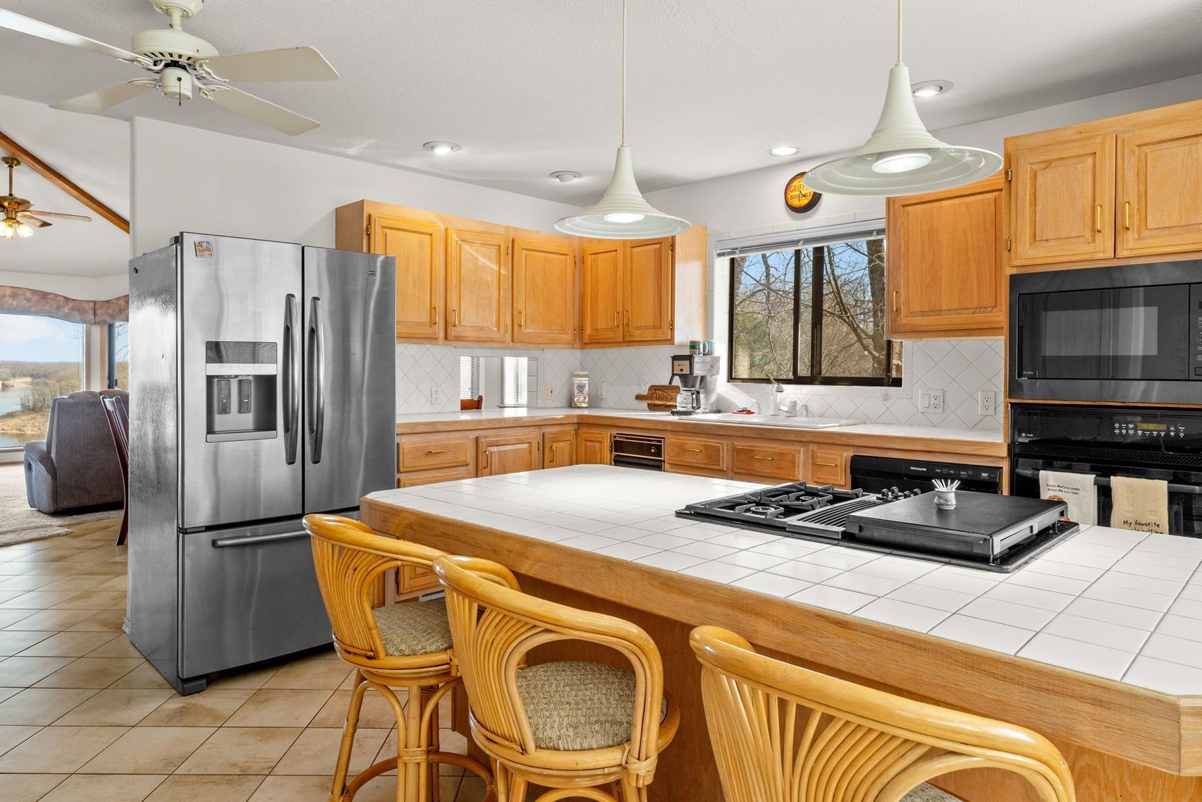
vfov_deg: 57.2
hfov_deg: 78.6
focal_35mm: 22
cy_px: 366
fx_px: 735
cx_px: 583
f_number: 9
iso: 200
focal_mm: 10
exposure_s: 1/2.5
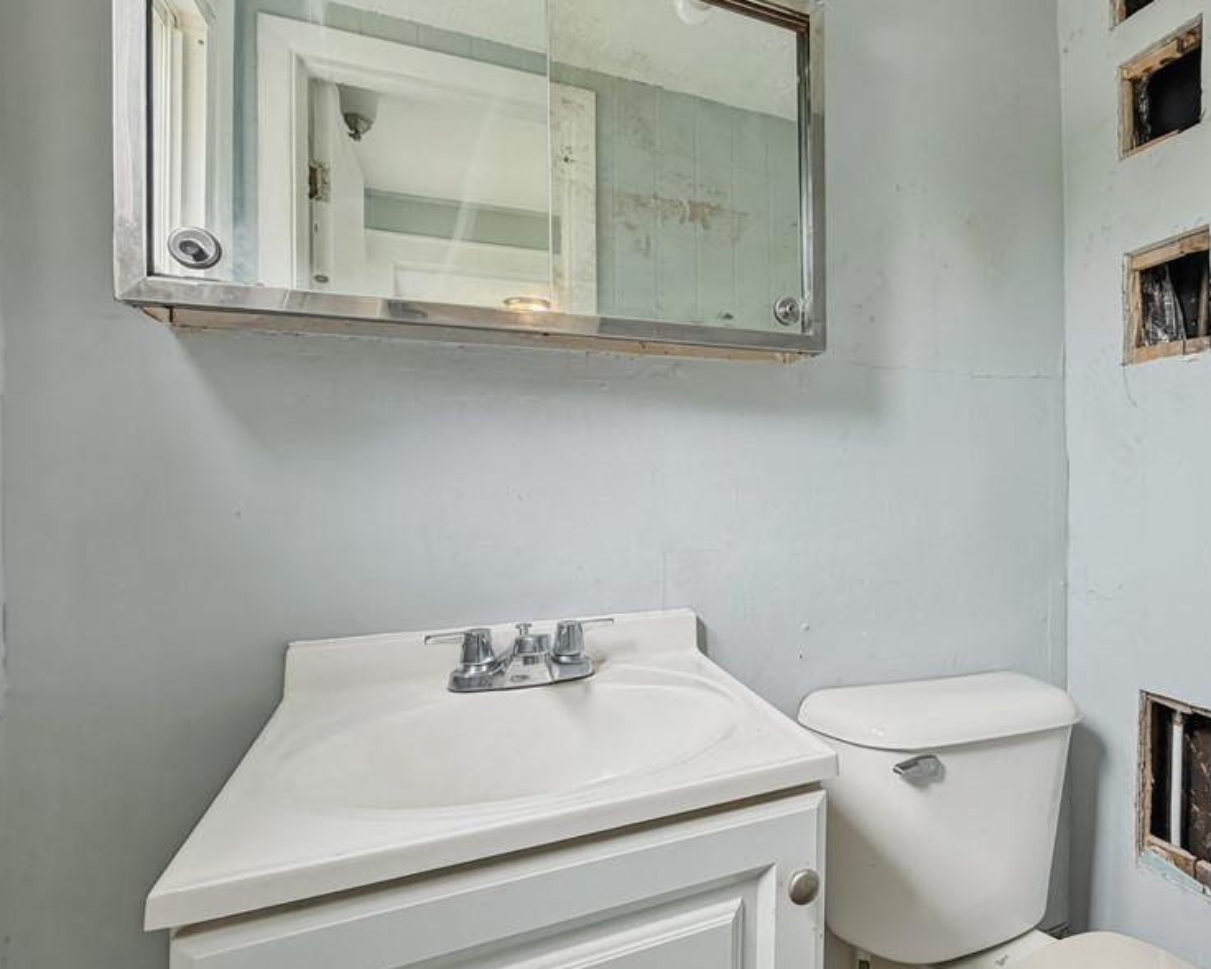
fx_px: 681
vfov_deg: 70.9
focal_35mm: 19
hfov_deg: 80.1
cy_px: 474
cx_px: 823
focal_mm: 2.2
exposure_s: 1/120
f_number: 2.2
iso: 200
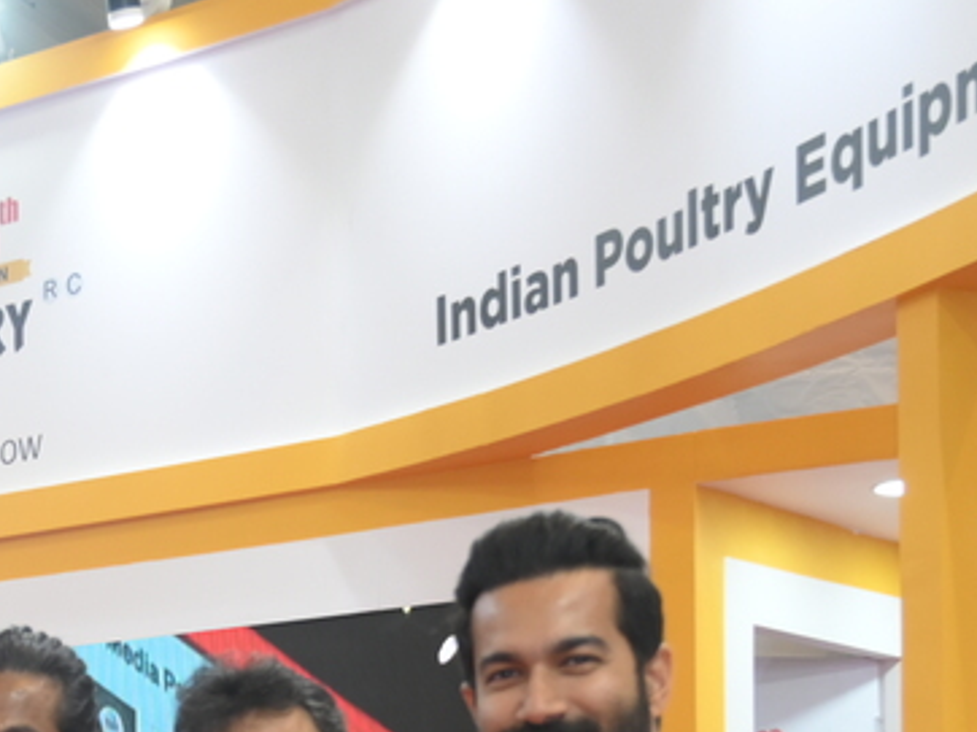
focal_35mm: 96
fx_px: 2708
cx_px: -84
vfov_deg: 14.6
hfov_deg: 19.6
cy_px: 1013
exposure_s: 1/160
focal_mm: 24
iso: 640
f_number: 4
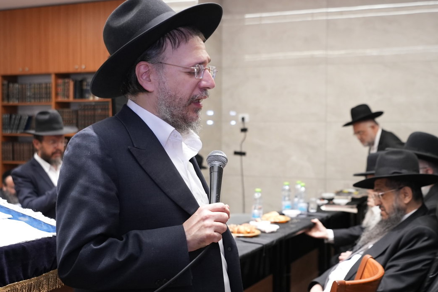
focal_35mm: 51
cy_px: 148
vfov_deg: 26.5
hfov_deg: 38.8
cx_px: 237
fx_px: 621
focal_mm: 38
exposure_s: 1/200
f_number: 4
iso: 3200
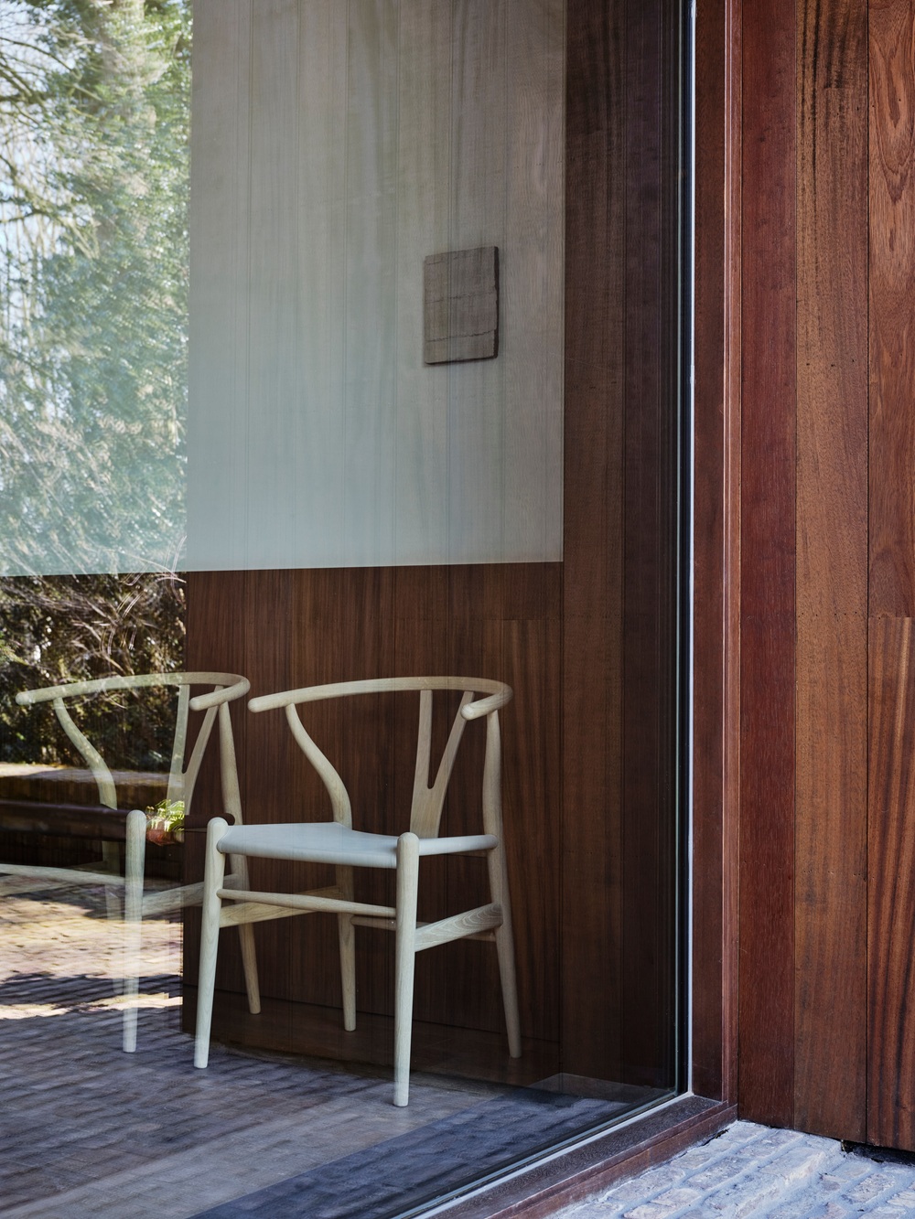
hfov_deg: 29.7
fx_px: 1727
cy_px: 610
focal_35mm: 49
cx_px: 458
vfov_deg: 38.9
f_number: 11
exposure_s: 1/13
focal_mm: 61.8
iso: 500
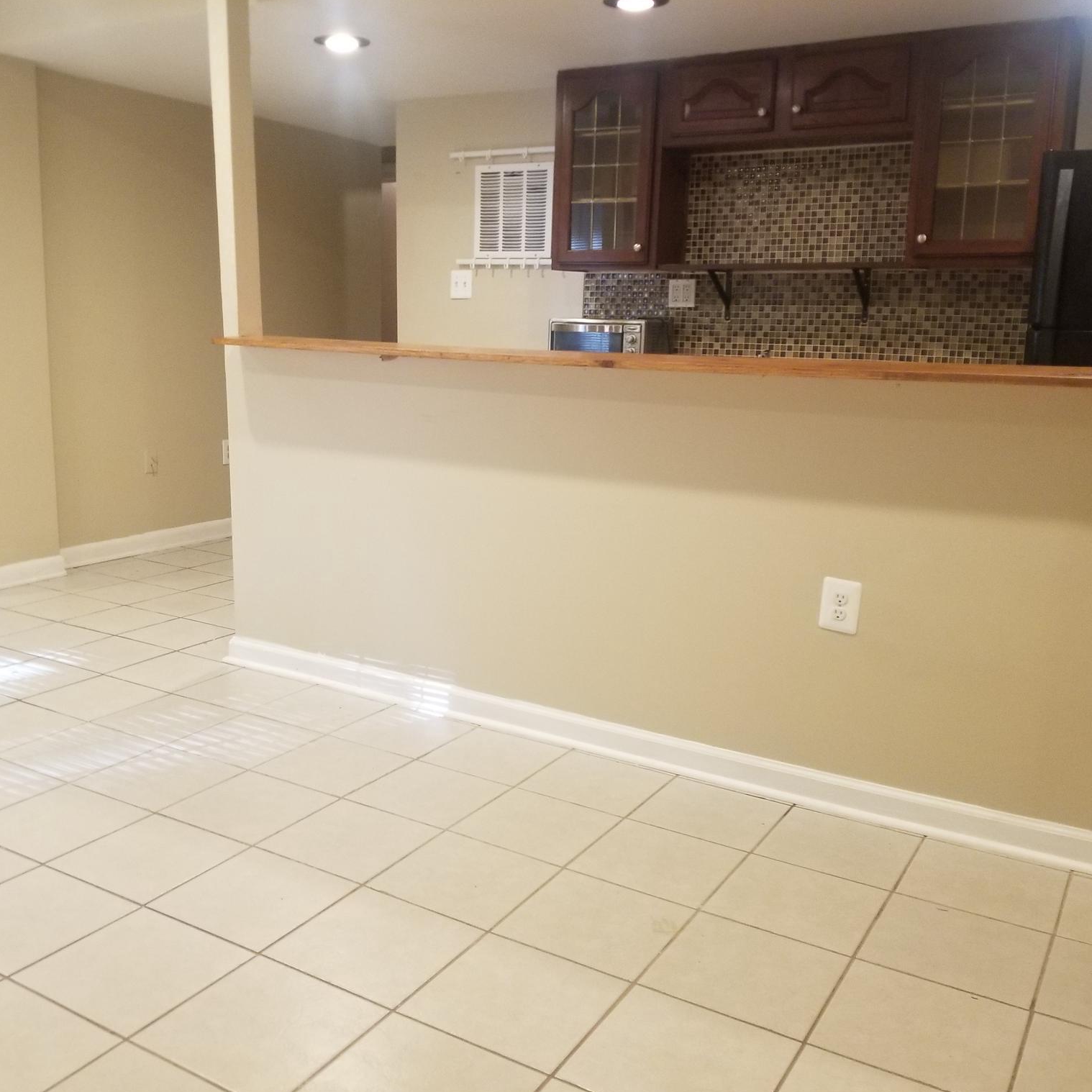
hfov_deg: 52.5
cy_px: 549
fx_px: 1106
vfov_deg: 52.5
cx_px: 540
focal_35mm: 31
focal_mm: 4.25
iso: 200
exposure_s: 1/40
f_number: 1.7
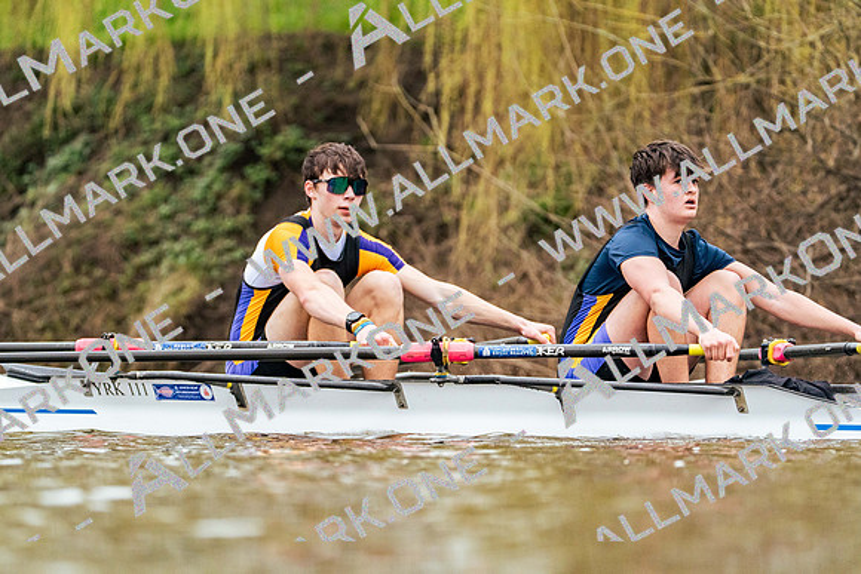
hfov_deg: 6.6
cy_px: 287
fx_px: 7463
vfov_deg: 4.4
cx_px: 430
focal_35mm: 312
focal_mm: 312
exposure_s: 1/2000
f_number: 6.3
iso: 5000
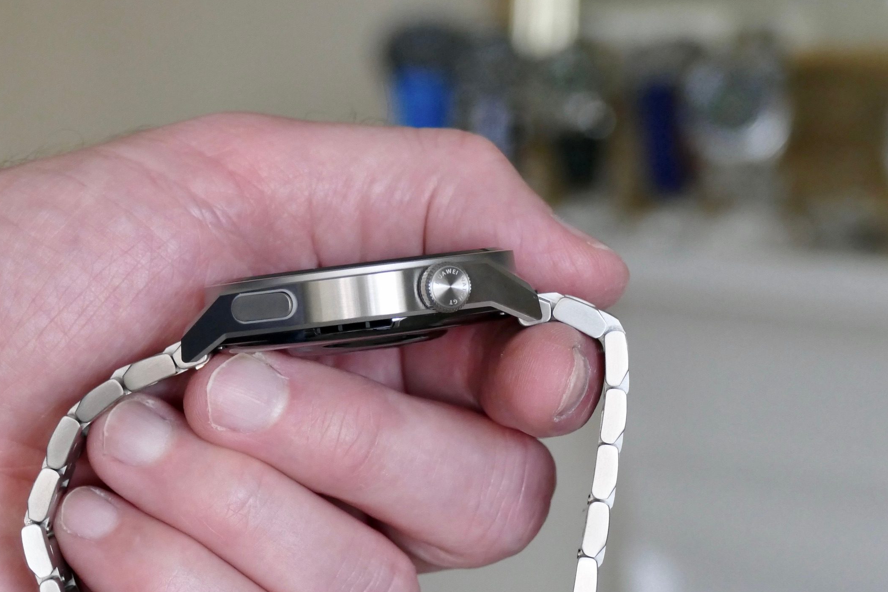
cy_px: 385
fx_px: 3946
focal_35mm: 160
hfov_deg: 12.8
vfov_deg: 8.6
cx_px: 326
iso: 1250
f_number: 4.5
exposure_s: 1/80
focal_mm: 40.84
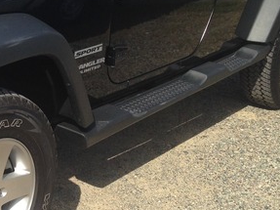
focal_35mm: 92
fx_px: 744
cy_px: 40
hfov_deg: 20.5
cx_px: -10
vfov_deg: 15.9
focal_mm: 4.12
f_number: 2.4
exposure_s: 1/1043
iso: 50
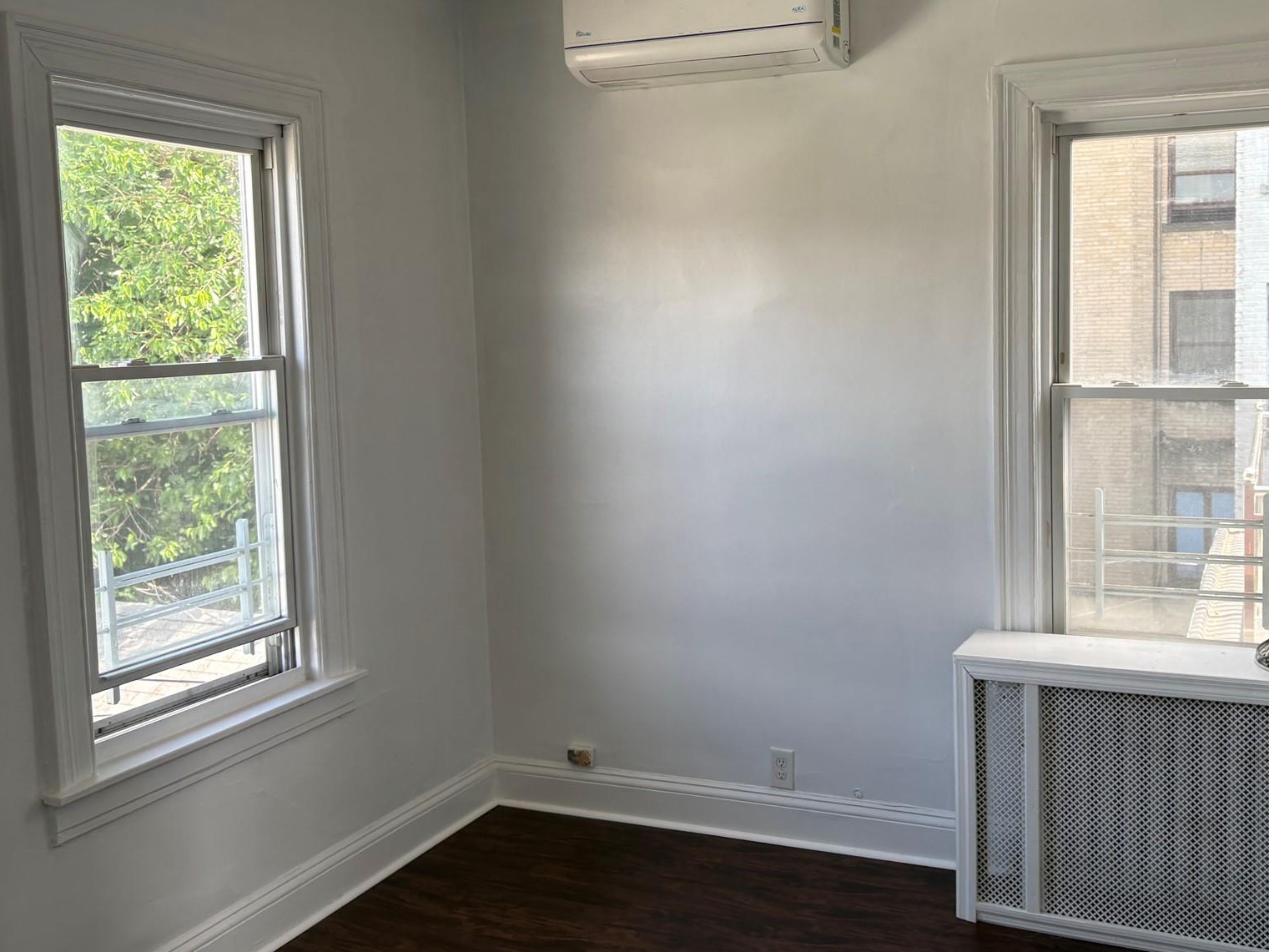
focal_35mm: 35
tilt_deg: -6.0
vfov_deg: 40.6
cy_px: 412
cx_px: 758
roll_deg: +1.5
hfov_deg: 52.3
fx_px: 1283
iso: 40
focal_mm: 5.96
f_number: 1.6
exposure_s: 1/121
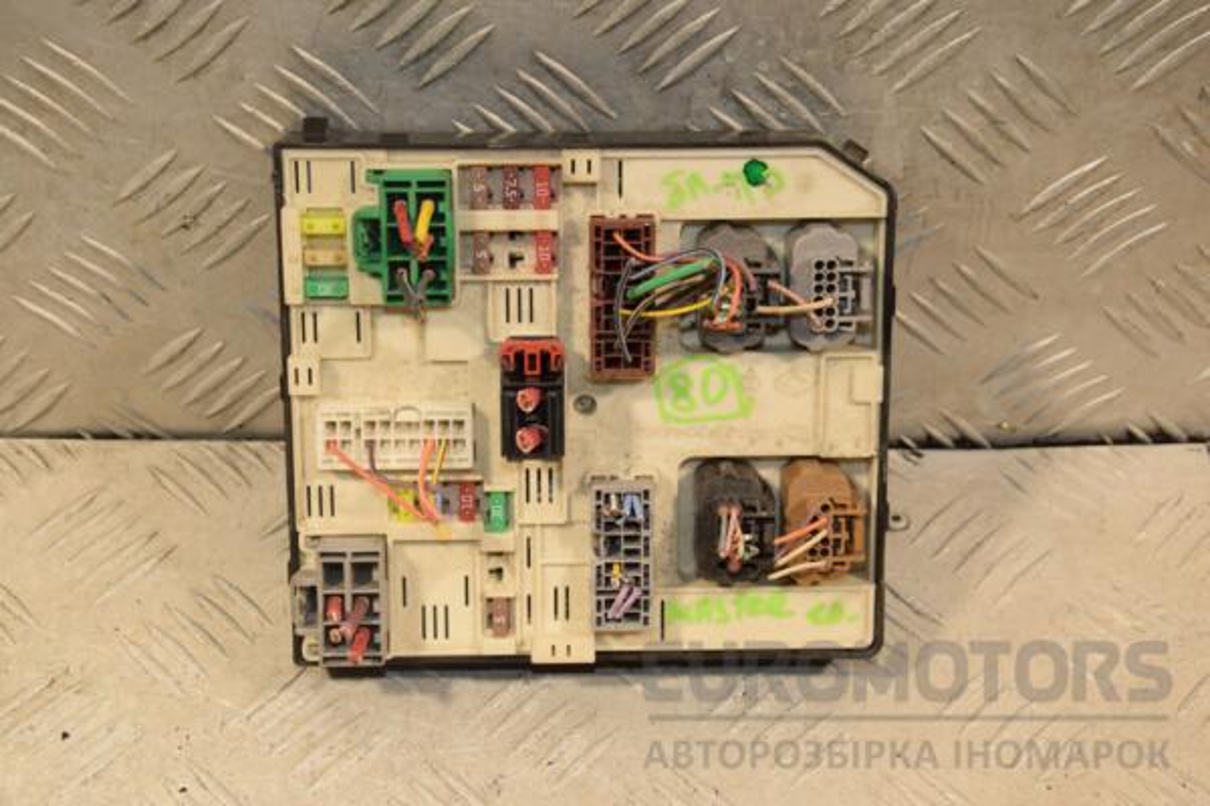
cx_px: 605
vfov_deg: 20.2
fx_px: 2269
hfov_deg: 29.9
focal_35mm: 68
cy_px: 403
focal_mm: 45
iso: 800
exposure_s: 1/200
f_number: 7.1
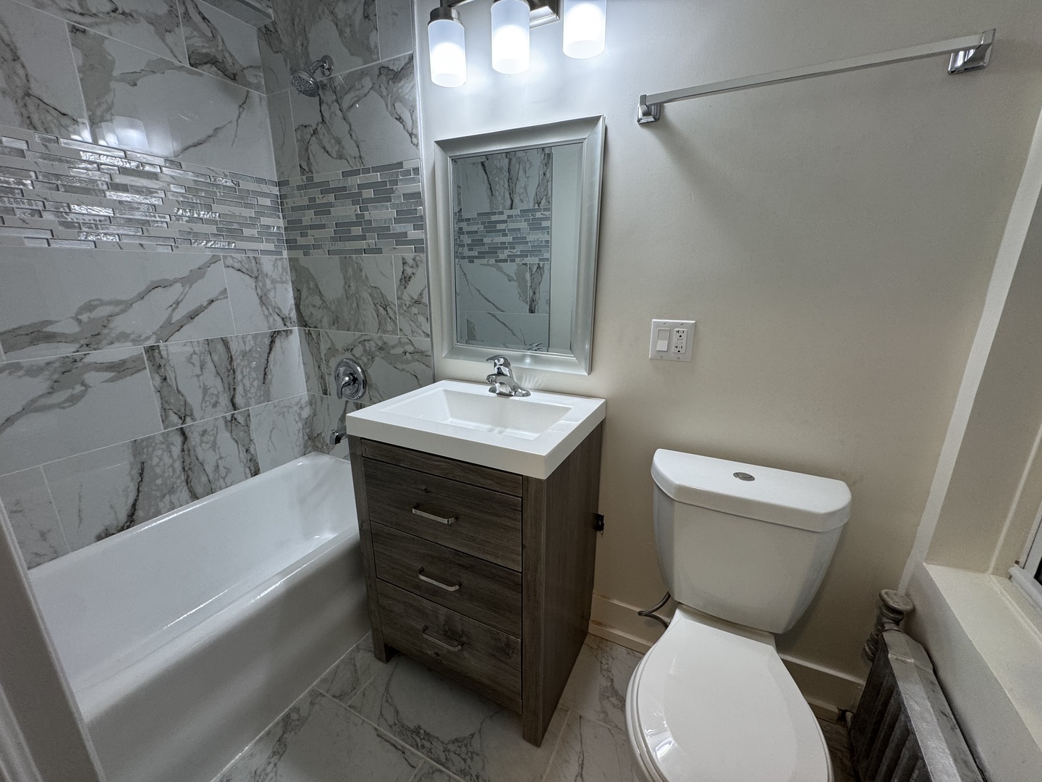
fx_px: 421
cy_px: 391
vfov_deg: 85.7
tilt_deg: -16.8
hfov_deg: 102.1
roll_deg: -0.4
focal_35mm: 14
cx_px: 521
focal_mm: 2.22
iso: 125
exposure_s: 1/120
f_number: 2.2
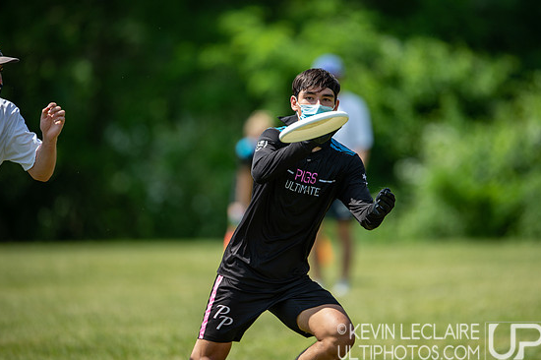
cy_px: 172
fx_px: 6668
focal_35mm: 444
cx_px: 288
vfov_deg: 3.1
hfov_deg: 4.6
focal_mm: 400
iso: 160
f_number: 2.8
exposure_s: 1/1250
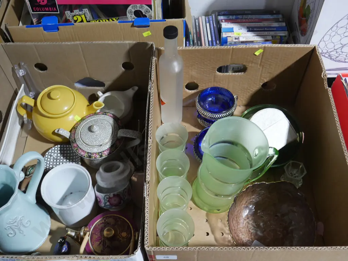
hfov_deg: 49.0
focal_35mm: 38
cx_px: 174
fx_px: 382
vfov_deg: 37.7
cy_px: 130
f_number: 5
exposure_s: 1/60
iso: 1600
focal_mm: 19
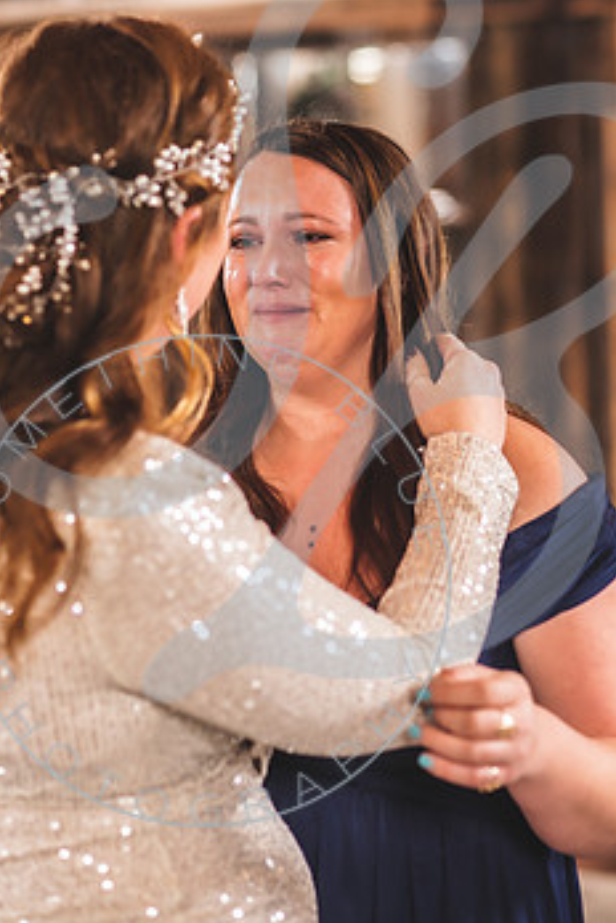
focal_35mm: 110
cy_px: 379
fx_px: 2823
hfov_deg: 12.5
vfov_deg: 18.6
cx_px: 324
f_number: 2.8
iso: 800
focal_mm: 85
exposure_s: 1/200
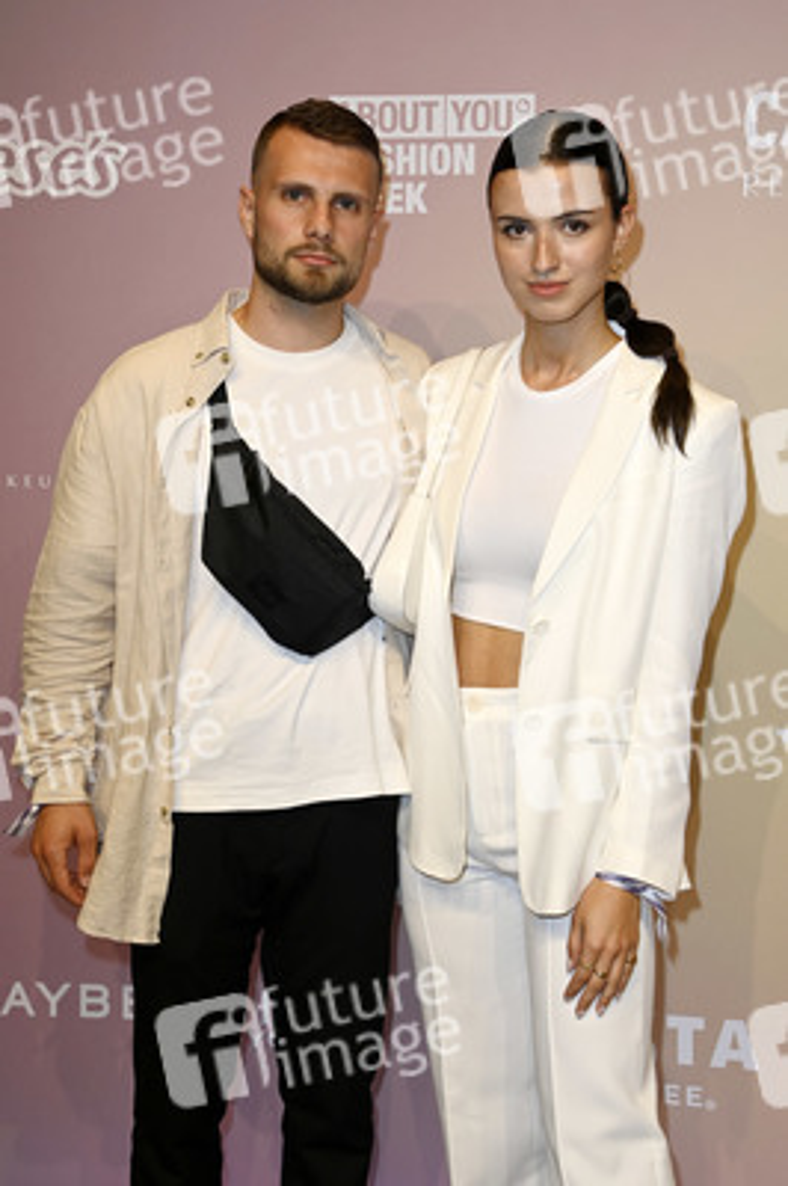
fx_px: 1842
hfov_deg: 24.2
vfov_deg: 35.7
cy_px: 593
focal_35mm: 56
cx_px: 394
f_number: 5.6
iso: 320
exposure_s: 1/250
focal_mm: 56
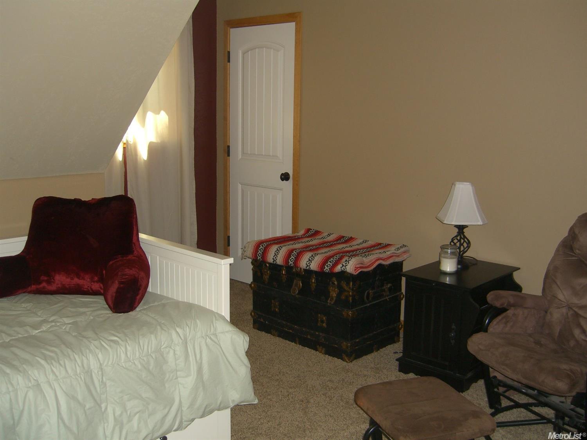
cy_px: 220
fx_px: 644
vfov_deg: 37.7
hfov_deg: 49.0
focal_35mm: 38
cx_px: 294
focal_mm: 7.9
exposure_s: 1/60
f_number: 2.8
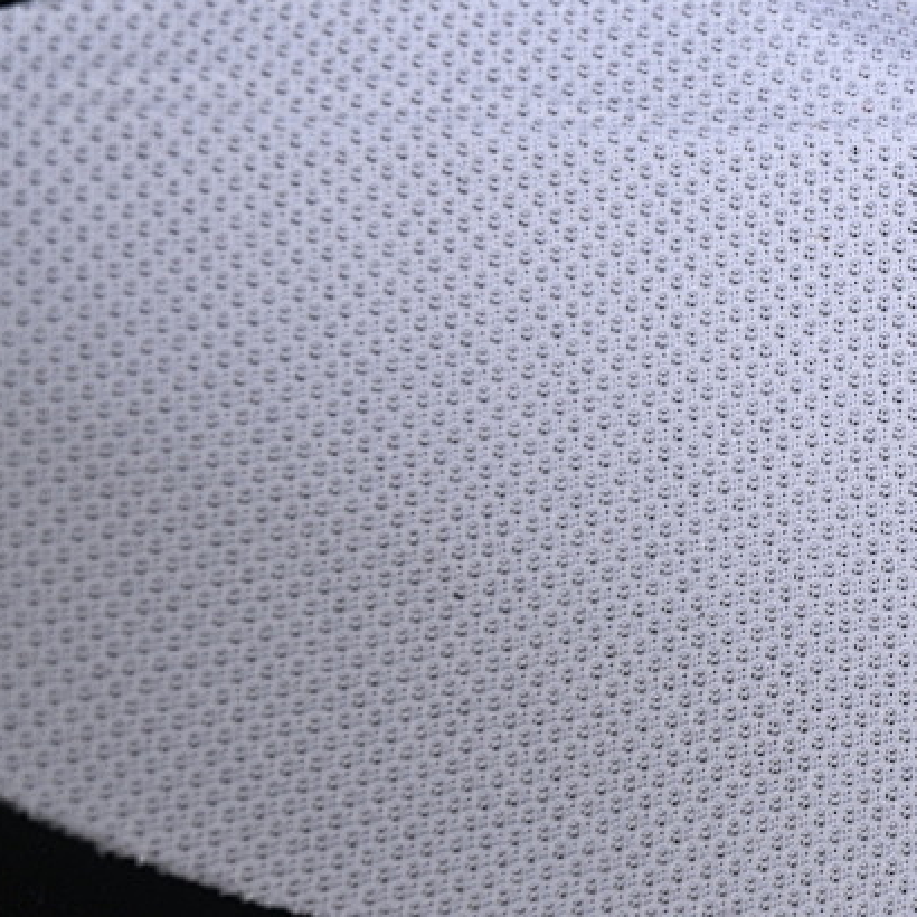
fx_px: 5035
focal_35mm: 168
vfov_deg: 10.4
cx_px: 1192
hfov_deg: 10.2
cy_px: 456
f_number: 7.1
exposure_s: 1/60
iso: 160
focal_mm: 50
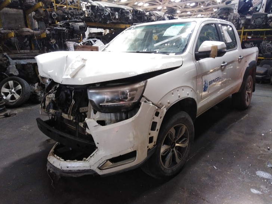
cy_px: 102
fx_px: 204
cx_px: 136
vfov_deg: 53.1
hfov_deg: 67.3
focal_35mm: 26
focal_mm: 3.46
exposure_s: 1/30
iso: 261
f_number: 2.2
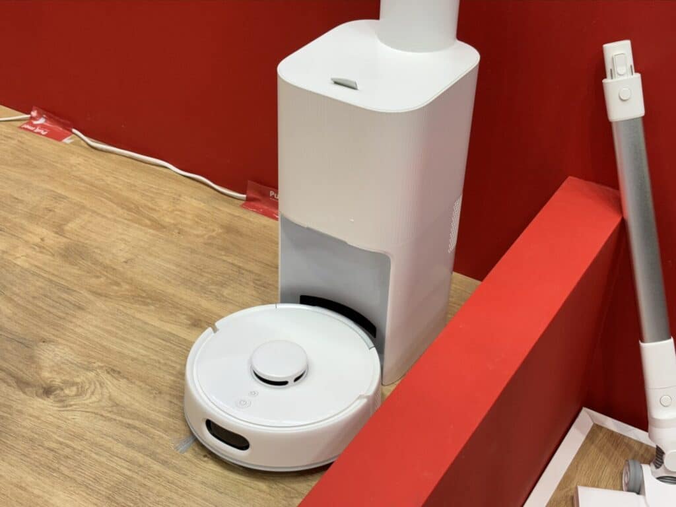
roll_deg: -3.5
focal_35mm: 52
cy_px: 254
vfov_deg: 28.0
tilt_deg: -35.4
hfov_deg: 36.8
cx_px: 338
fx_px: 1015
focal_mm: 5.96
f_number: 1.6
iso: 25
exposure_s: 1/109
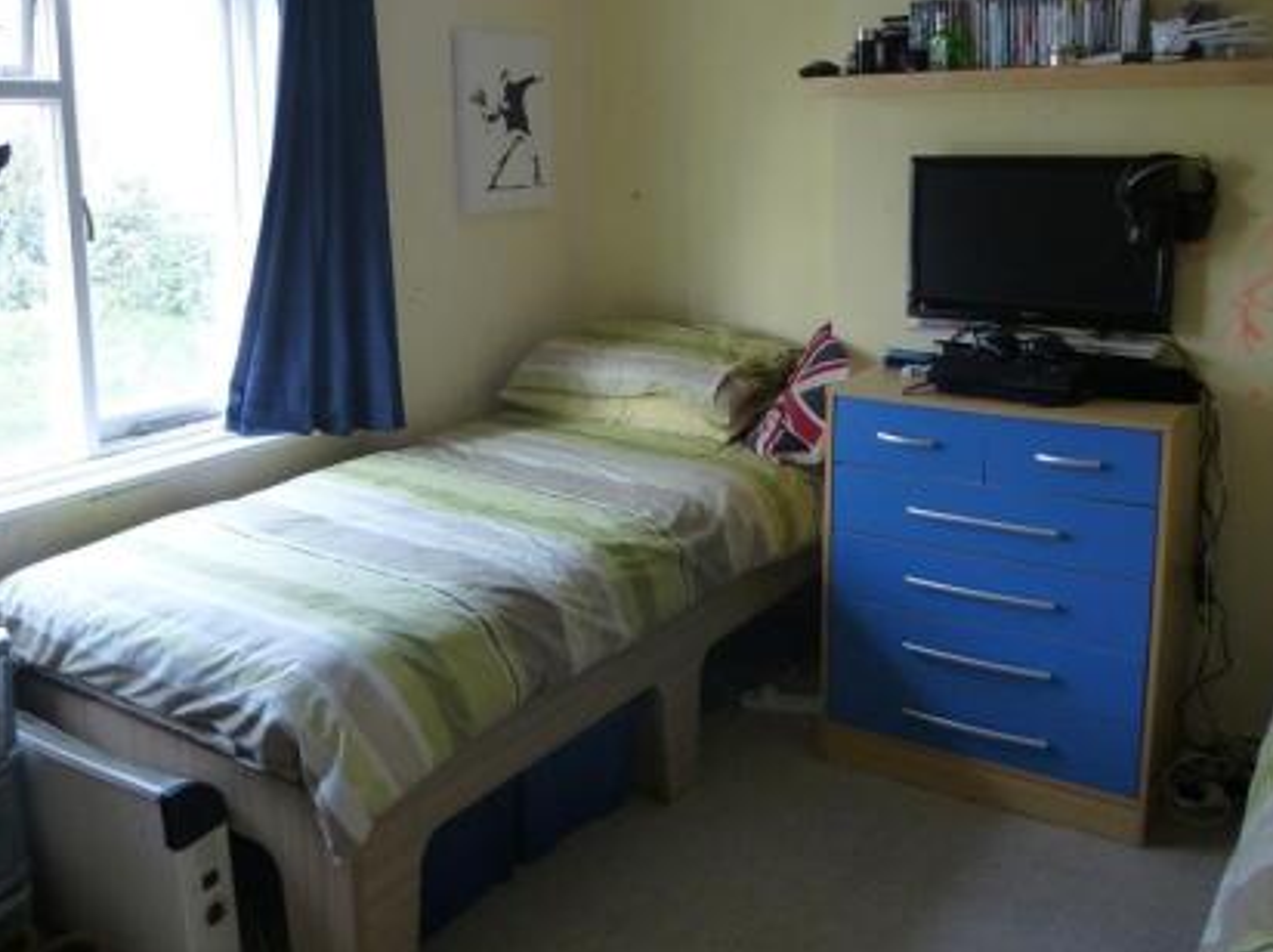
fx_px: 1249
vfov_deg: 41.2
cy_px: 320
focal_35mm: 34
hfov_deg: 53.9
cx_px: 567
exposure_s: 1/60
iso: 250
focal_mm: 4.3
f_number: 3.3
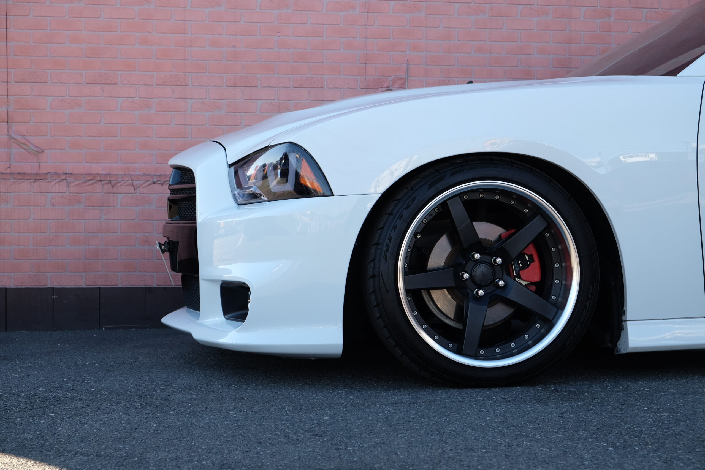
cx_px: 352
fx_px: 1312
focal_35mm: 67
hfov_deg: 30.1
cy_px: 235
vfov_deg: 20.3
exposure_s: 1/140
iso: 200
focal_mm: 44.4
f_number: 5.6
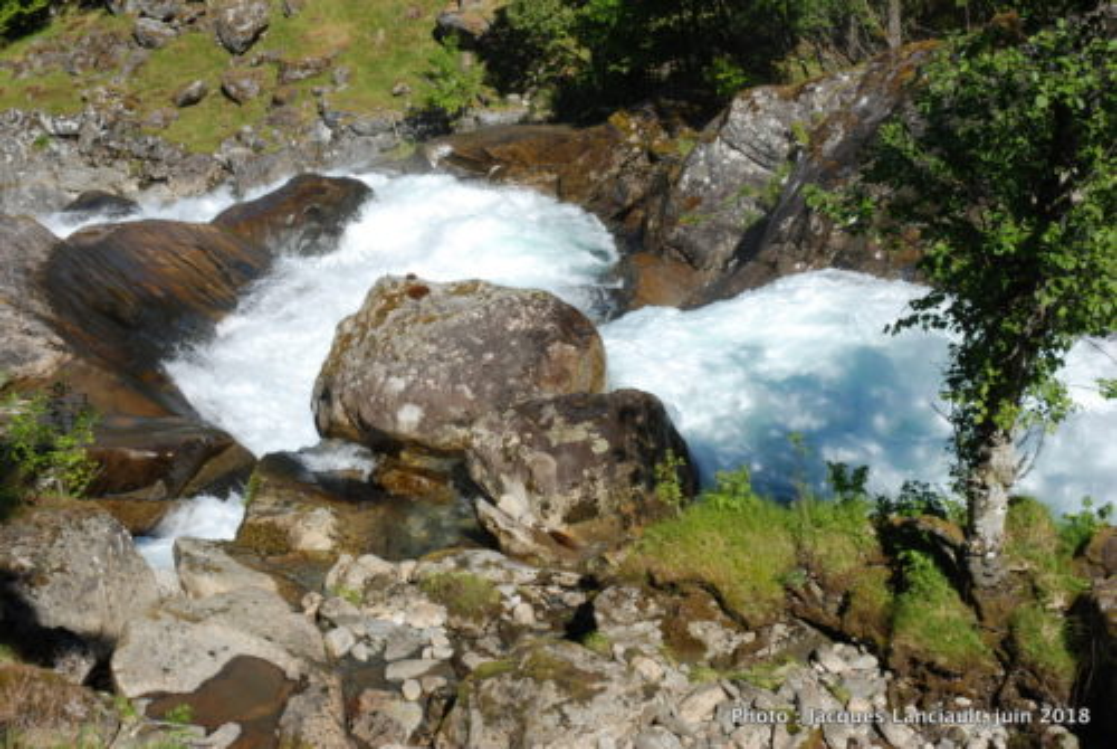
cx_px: 558
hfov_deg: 37.8
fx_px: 1631
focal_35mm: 52
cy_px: 374
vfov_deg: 25.8
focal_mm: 35
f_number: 8
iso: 100
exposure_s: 1/250
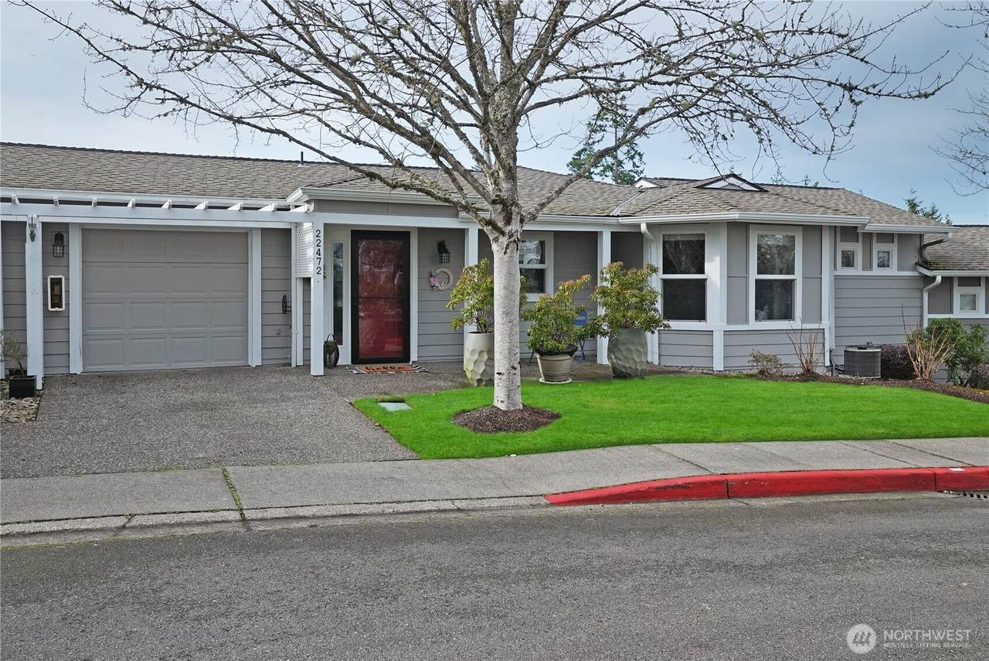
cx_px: 494
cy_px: 330
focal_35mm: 30
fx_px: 825
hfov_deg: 61.9
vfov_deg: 43.7
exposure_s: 1/200
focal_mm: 30
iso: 640
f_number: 8
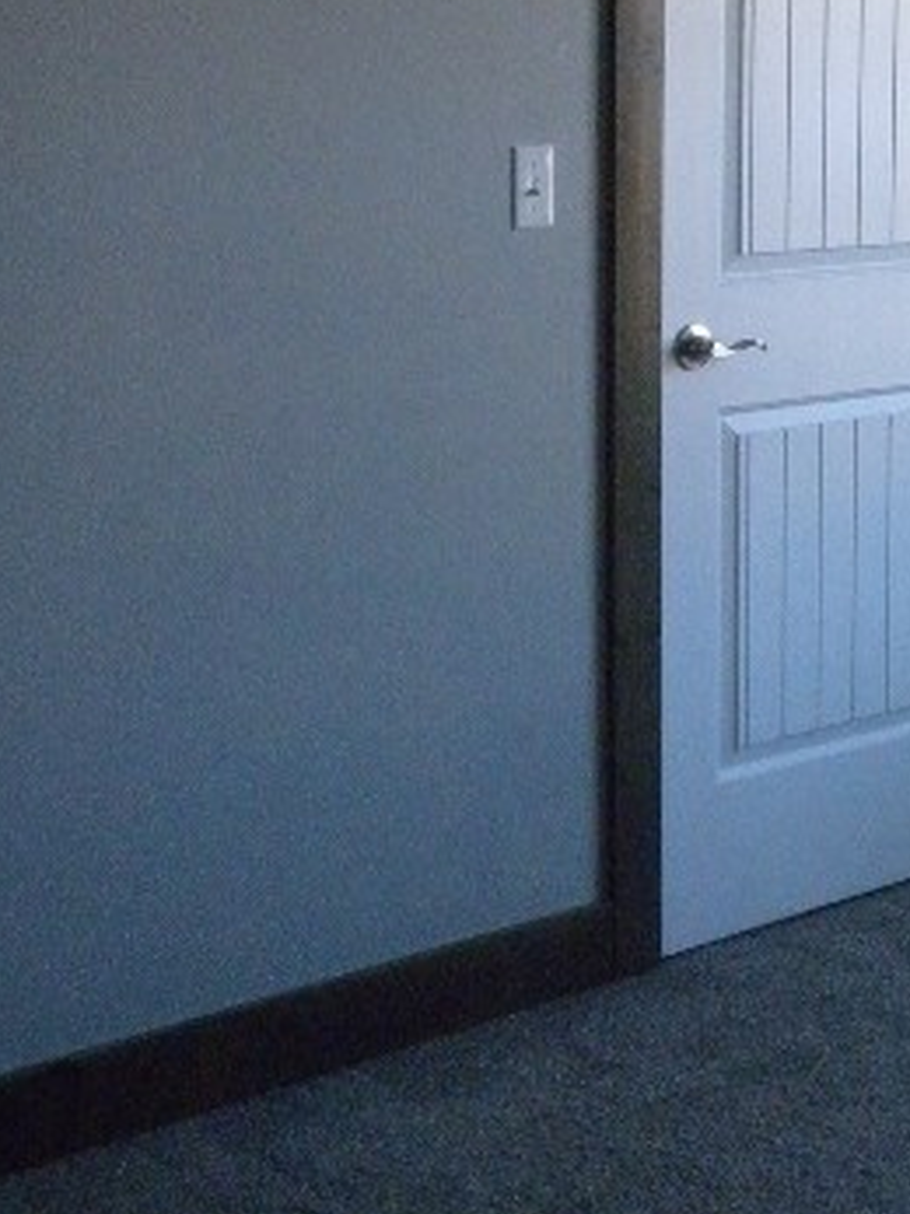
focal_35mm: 82
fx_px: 2876
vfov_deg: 23.6
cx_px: 882
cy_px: 315
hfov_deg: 17.6
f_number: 3.5
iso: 641
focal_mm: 6.6
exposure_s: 1/183
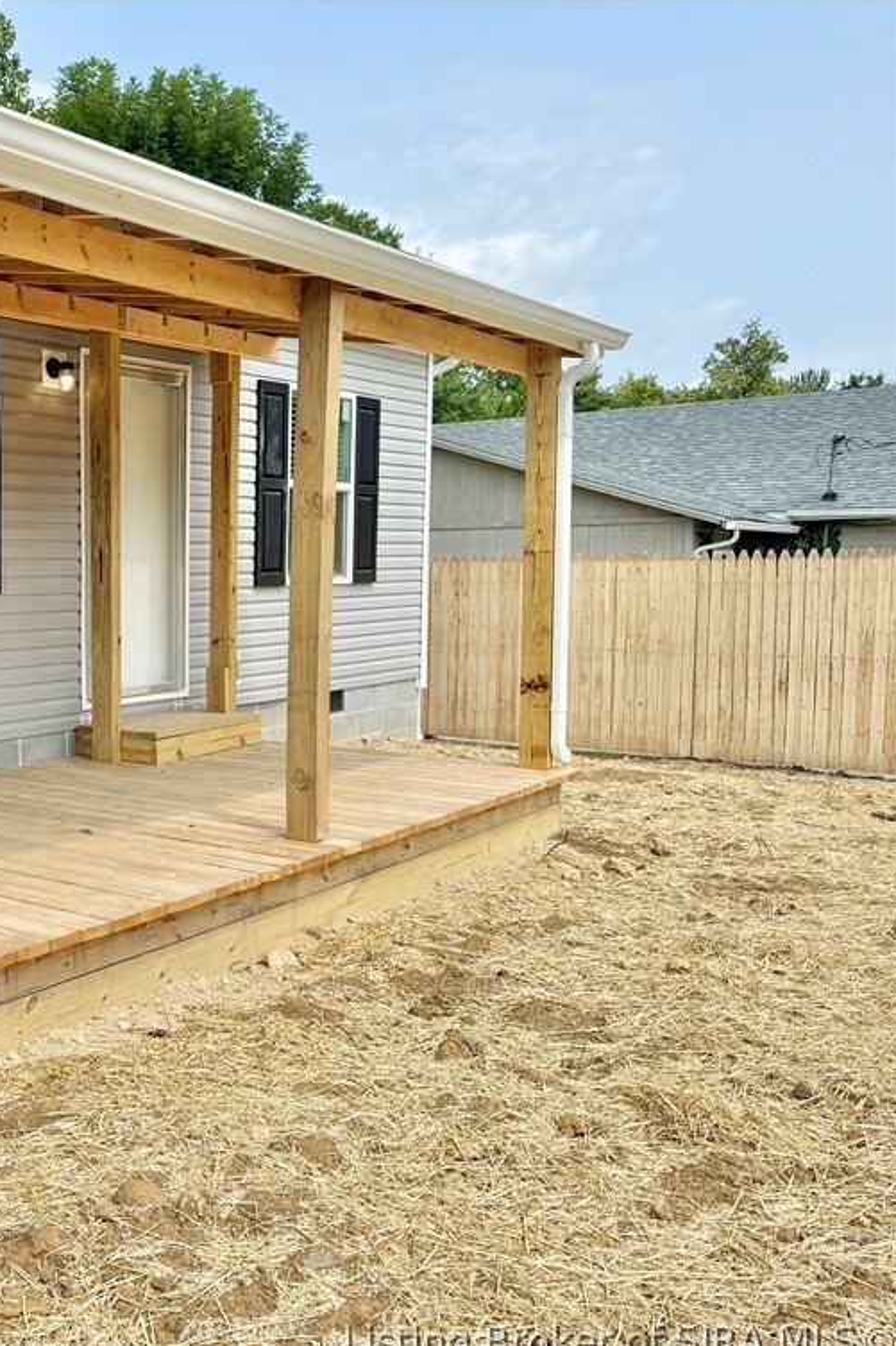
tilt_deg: -6.0
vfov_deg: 55.8
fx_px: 1270
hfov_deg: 35.0
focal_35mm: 34
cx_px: -11
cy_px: 682
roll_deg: +0.5
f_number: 1.78
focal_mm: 6.76
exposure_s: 1/3413
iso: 80
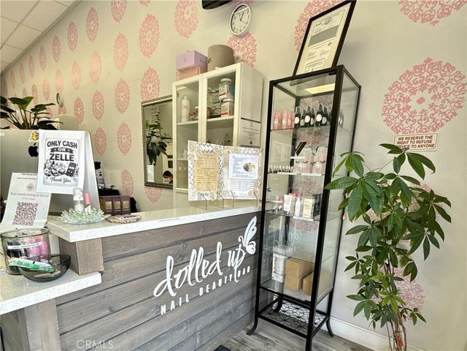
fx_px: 189
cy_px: 176
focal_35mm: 14
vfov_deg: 85.7
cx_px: 234
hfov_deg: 102.1
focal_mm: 2.22
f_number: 2.2
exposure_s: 1/120
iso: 100
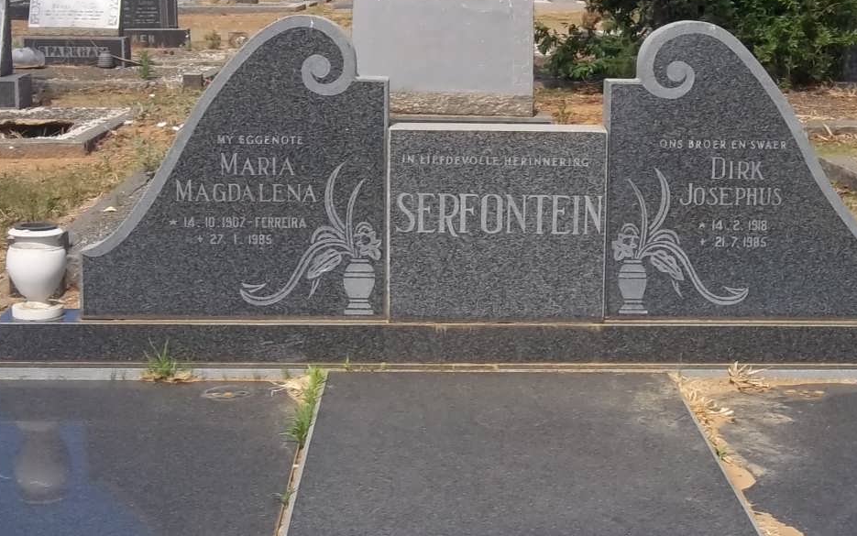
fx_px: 1589
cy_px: 237
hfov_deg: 30.1
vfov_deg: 19.2
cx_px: 522
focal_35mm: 68
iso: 80
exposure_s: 1/200
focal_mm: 8.8
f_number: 7
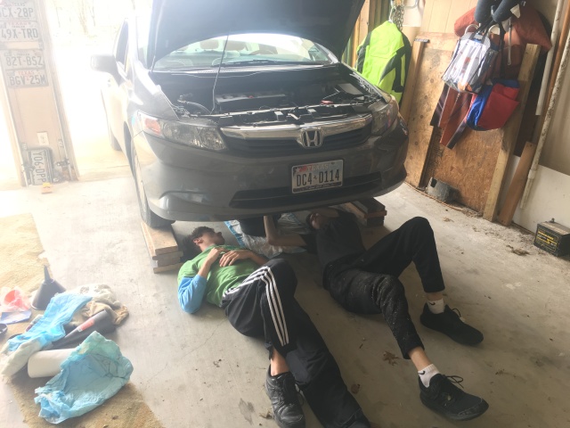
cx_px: 285
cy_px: 214
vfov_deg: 48.2
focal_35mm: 29
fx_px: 478
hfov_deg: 61.7
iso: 32
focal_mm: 4.15
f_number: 2.2
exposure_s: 1/30
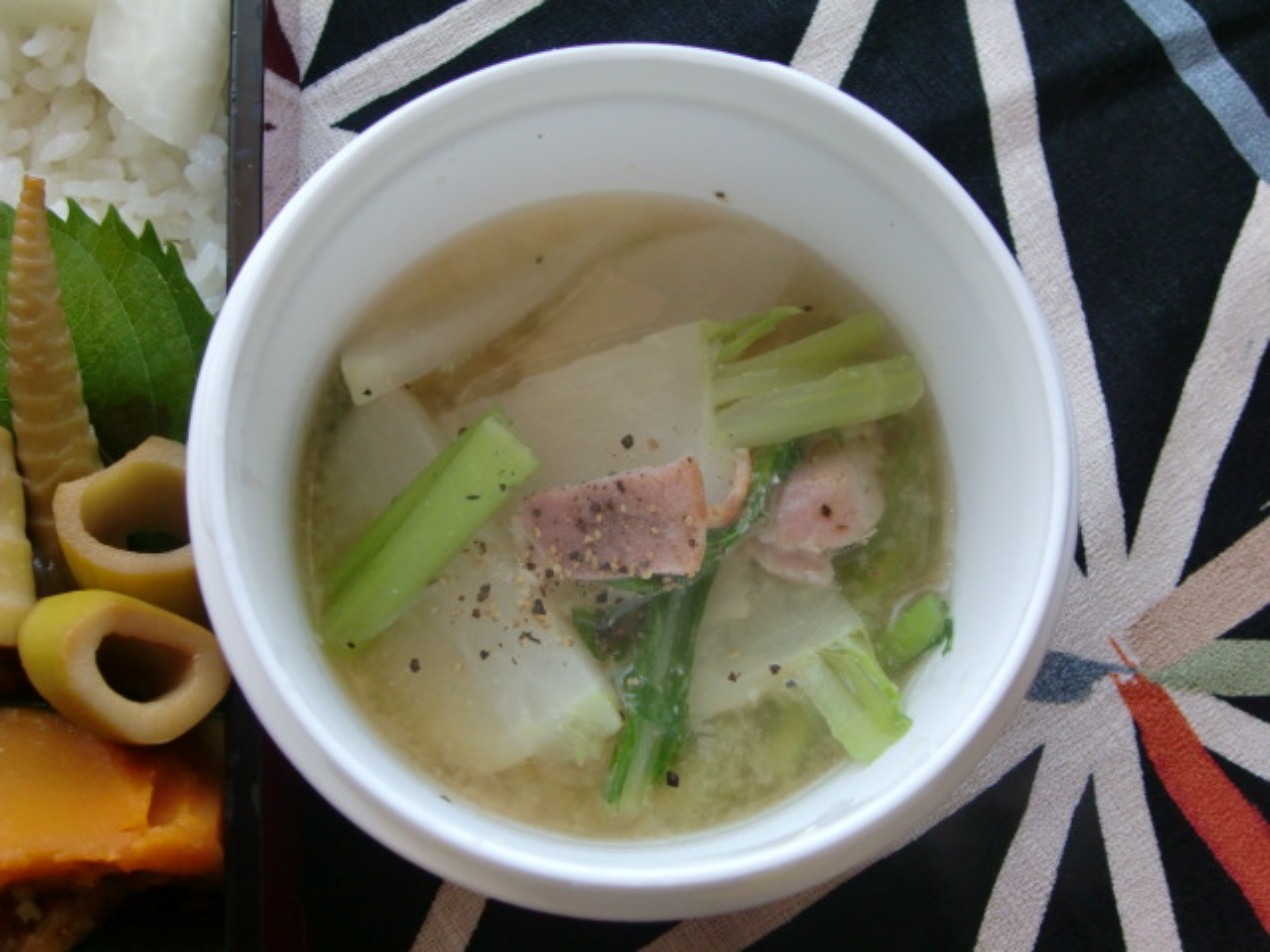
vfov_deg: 31.5
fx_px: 1688
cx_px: 635
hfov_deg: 41.2
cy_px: 476
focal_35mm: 46
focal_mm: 8.2
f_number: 3.3
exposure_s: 1/80
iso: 200
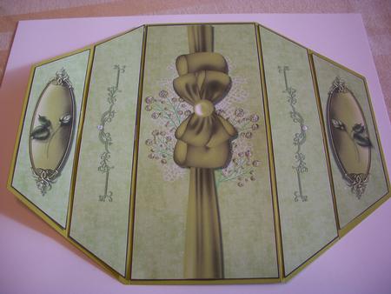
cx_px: 196
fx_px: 396
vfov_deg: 40.7
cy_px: 147
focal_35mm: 35
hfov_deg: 52.6
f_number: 3.1
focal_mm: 6.3
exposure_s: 1/125
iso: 80
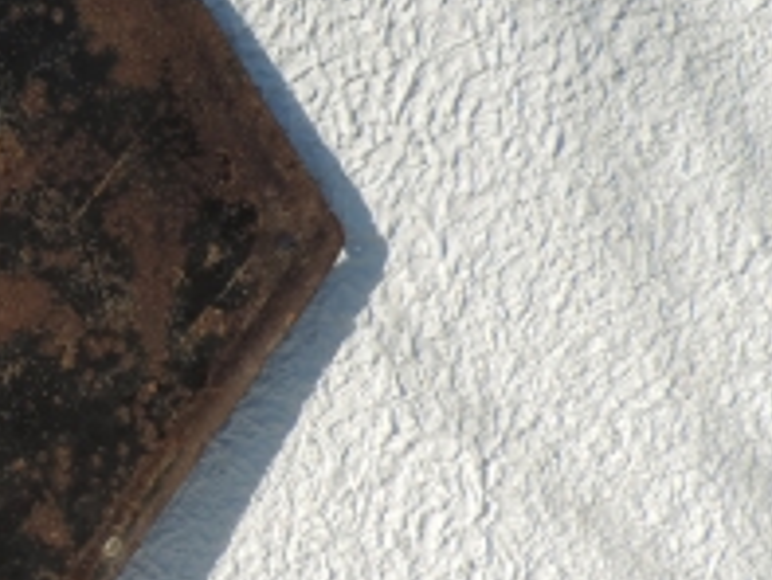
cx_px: -282
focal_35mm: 73
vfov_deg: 20.1
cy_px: 208
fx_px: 1629
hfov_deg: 23.1
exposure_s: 1/1000
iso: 80
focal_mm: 4.3
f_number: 3
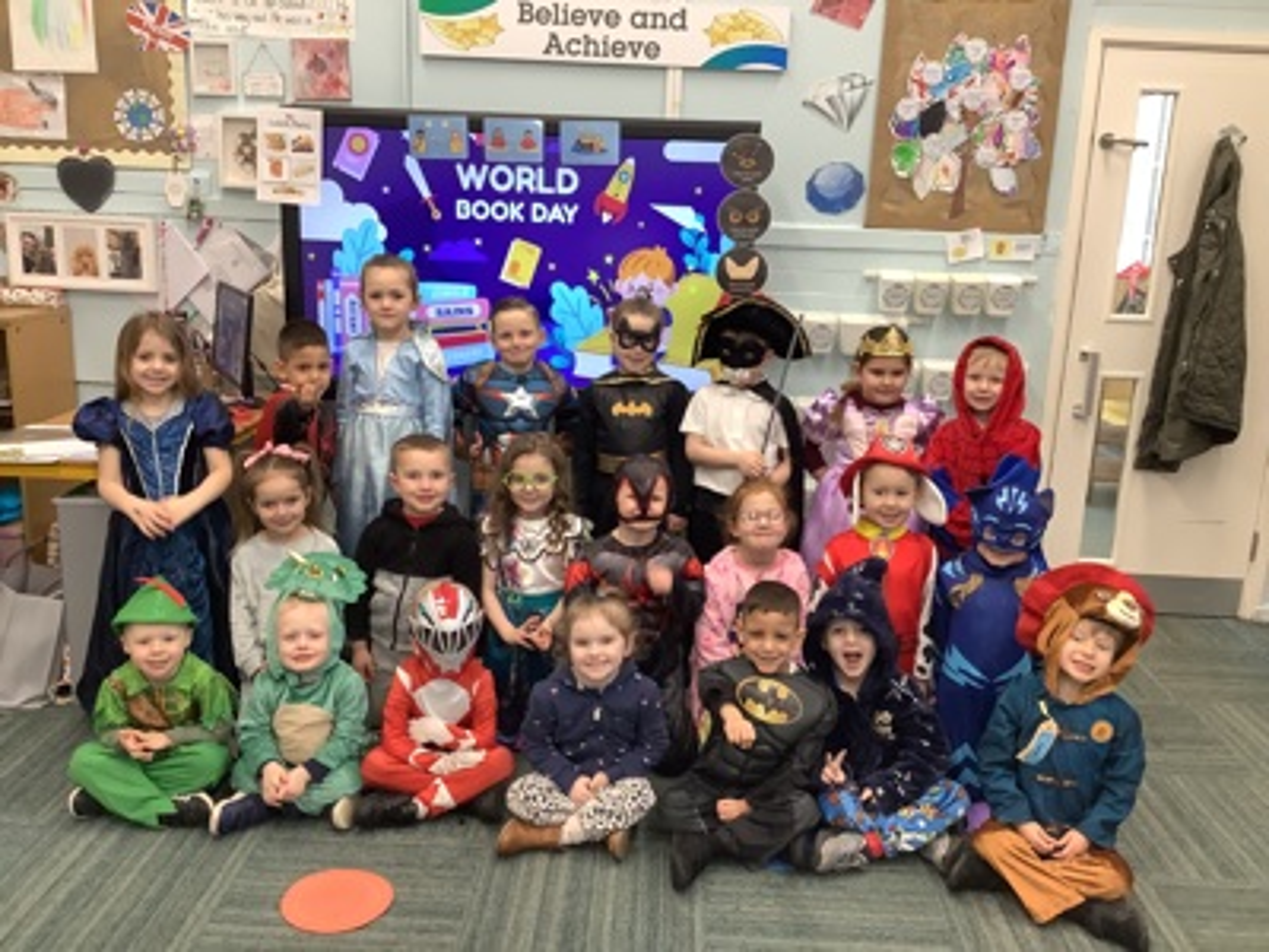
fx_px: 1136
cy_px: 476
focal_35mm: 31
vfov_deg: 45.4
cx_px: 634
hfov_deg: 58.4
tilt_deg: -14.1
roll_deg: -1.4
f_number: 2.4
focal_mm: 3.3
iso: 160
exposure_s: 1/50
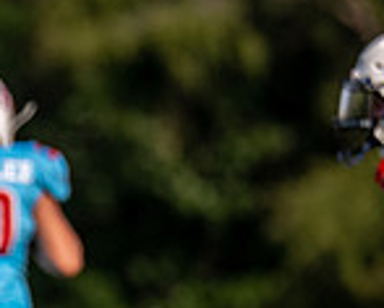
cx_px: -285
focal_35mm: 1361
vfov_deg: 1.1
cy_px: 352
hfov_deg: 1.4
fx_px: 15488
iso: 160
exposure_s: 1/5000
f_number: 2.8
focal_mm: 200
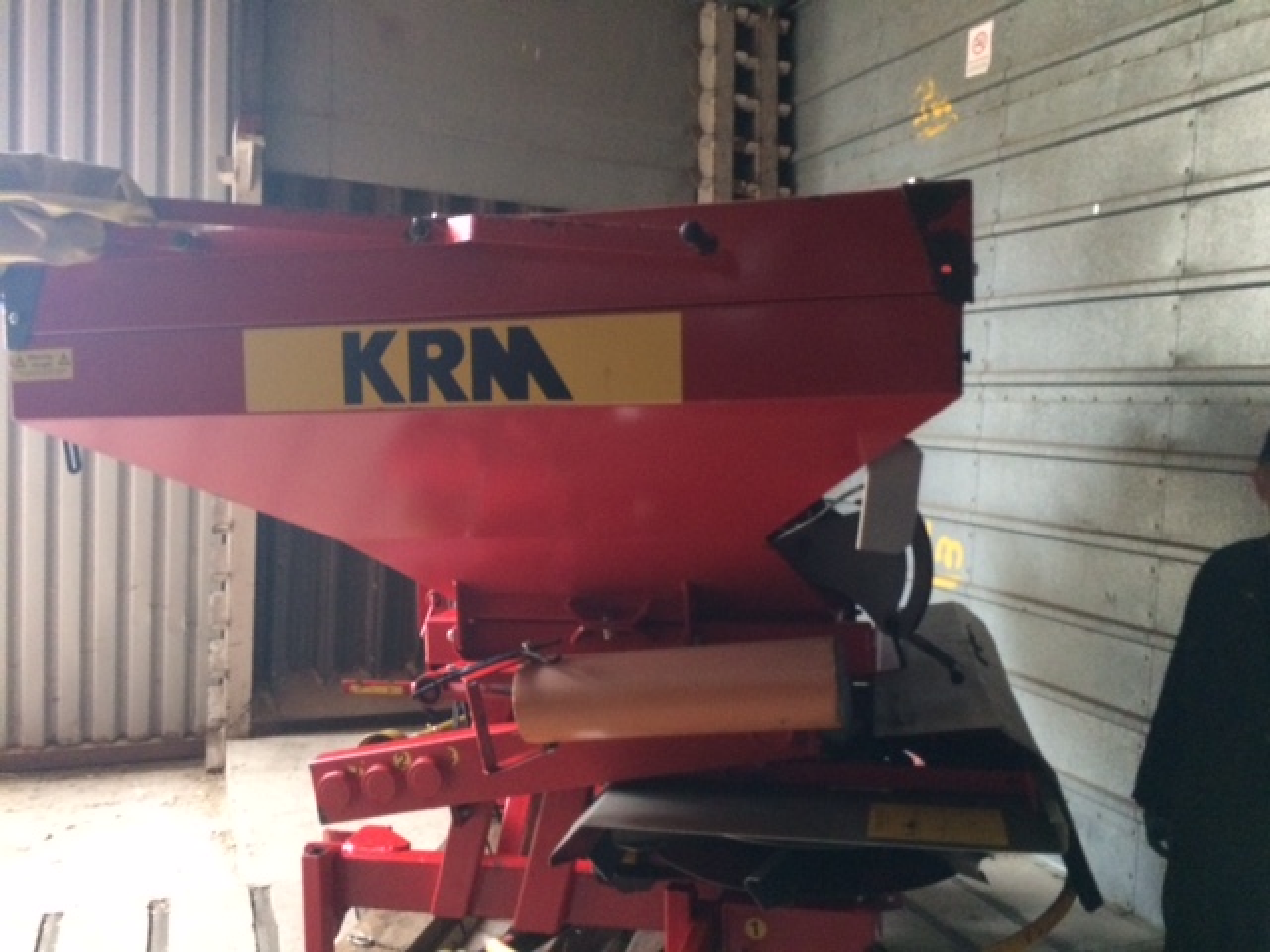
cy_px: 476
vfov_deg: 48.2
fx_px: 1064
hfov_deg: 61.7
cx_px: 635
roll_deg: -0.9
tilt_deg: -1.3
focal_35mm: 29
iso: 400
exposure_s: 1/17
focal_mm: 4.15
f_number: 2.2
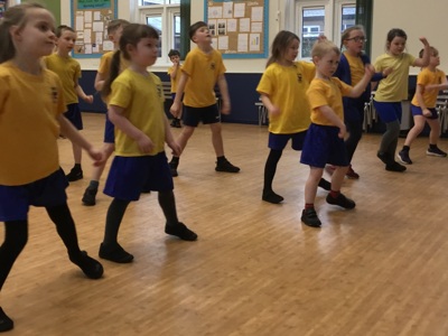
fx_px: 401
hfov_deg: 58.4
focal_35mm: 31
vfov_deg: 45.4
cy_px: 168
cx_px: 224
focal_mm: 3.3
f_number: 2.4
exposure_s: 1/33
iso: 100
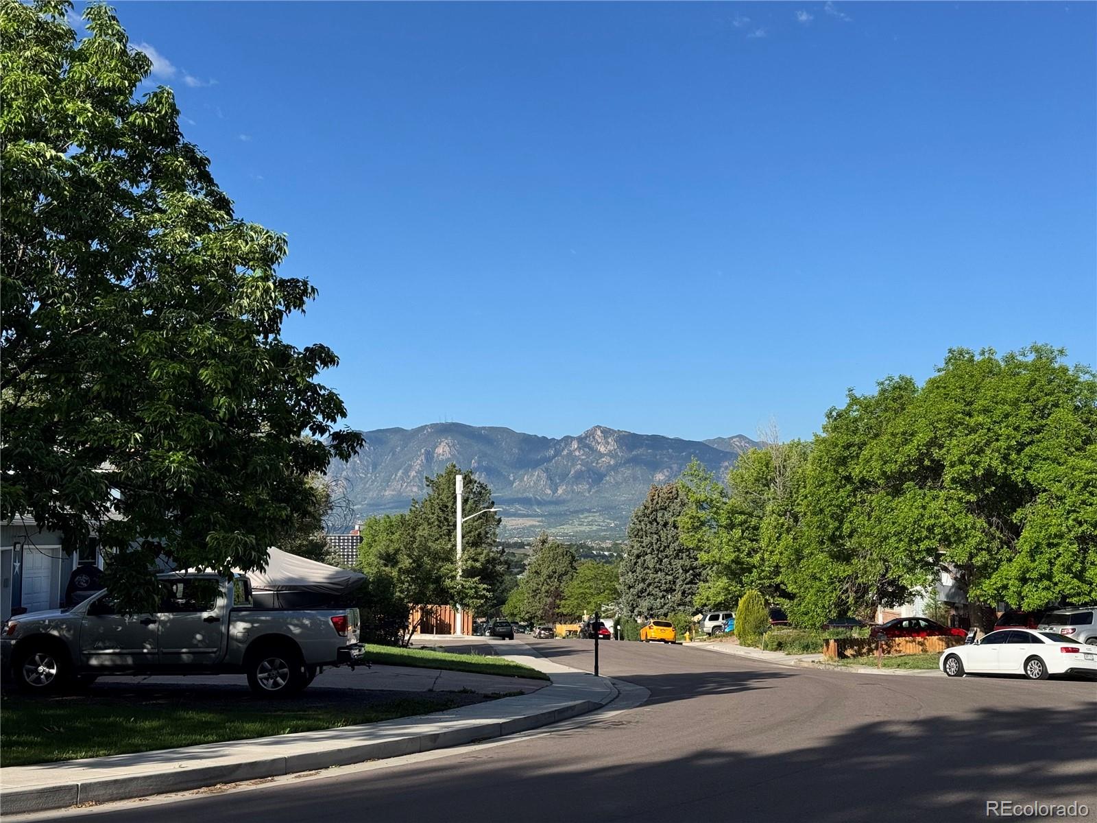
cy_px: 412
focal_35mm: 48
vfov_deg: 30.3
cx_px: 548
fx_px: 1521
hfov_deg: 39.7
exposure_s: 1/4049
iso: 64
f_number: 1.78
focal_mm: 6.76
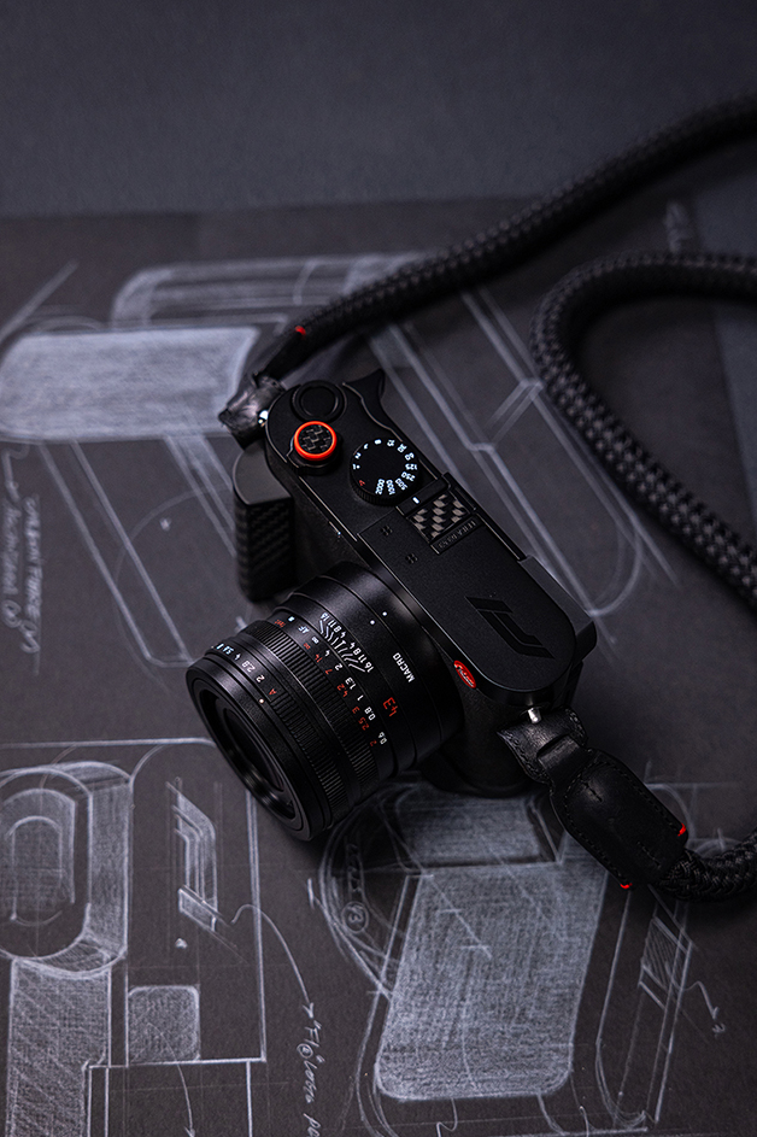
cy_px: 578
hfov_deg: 24.6
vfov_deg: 36.3
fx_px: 1736
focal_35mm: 55
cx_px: 375
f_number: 4
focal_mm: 54
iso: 800
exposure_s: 1/80
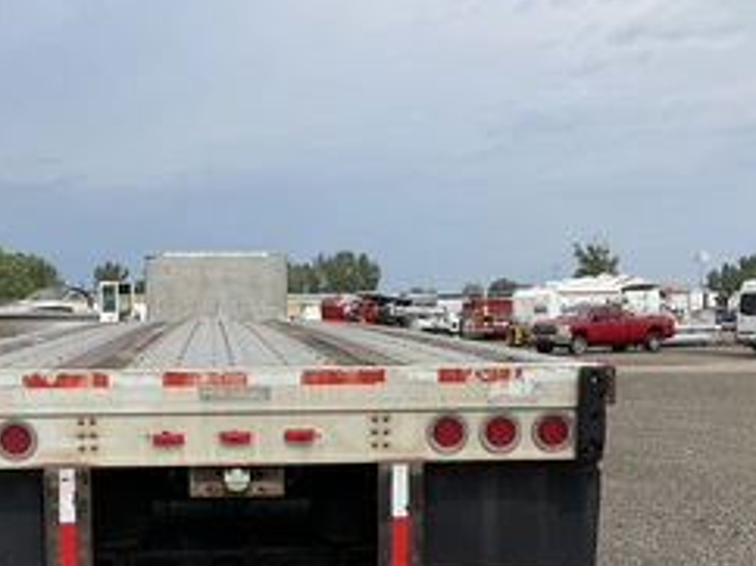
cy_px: 394
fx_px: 1047
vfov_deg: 29.9
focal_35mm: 48
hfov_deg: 39.3
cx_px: 262
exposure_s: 1/2427
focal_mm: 3
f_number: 1.8
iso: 25
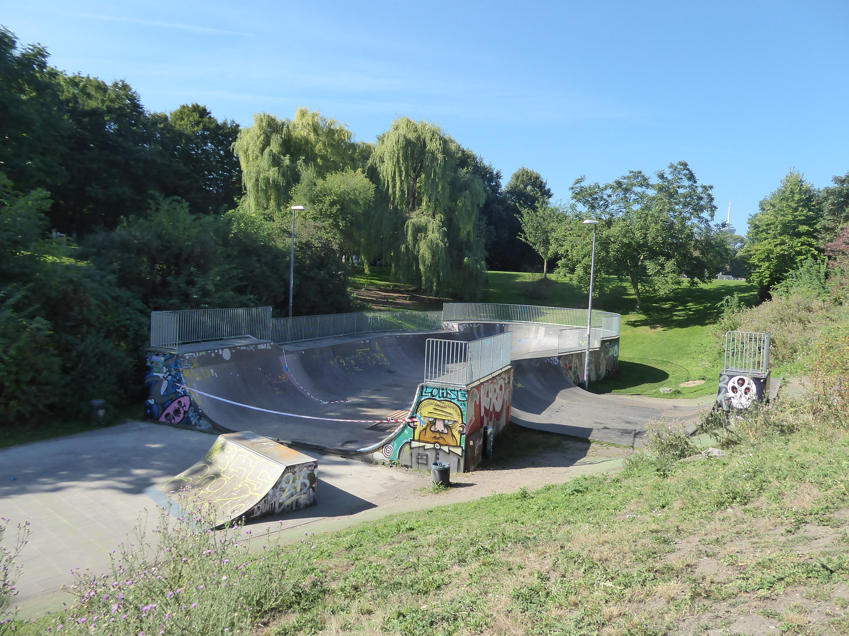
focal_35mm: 25
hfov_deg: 69.4
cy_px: 318
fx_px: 613
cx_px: 424
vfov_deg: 54.9
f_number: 3.3
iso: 160
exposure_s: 1/500
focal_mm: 4.3
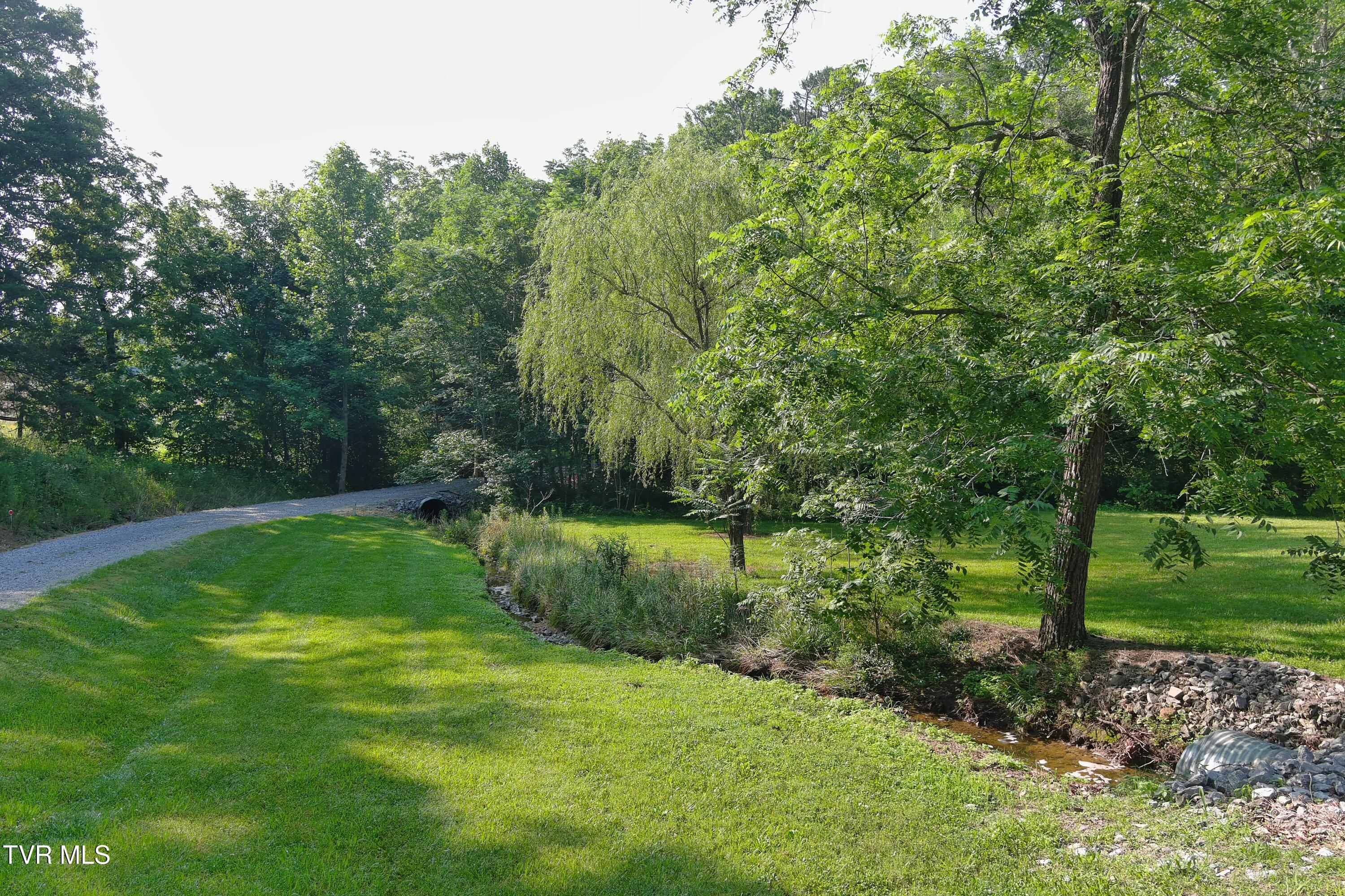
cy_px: 448
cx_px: 672
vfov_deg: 45.0
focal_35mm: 29
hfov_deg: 63.7
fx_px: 1083
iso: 100
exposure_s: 1/320
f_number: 2.8
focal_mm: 10.57
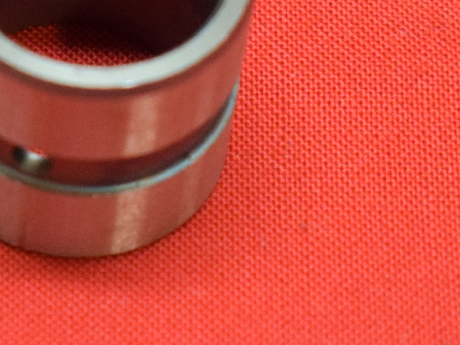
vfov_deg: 5.2
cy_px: -133
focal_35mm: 286
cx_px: -102
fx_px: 3800
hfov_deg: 6.9
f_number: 5
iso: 2000
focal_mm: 40
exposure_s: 1/125
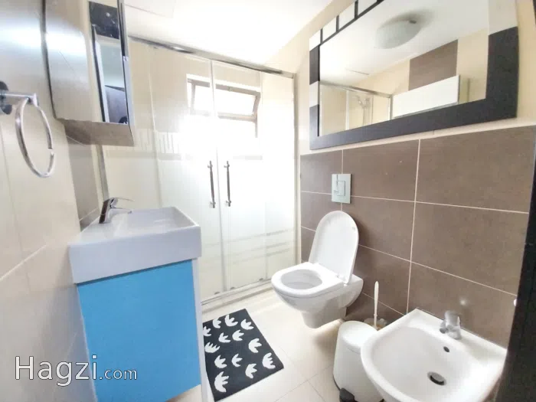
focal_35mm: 13
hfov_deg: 106.2
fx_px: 201
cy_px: 201
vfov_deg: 89.9
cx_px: 268
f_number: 2.2
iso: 320
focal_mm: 1.3
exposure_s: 1/25
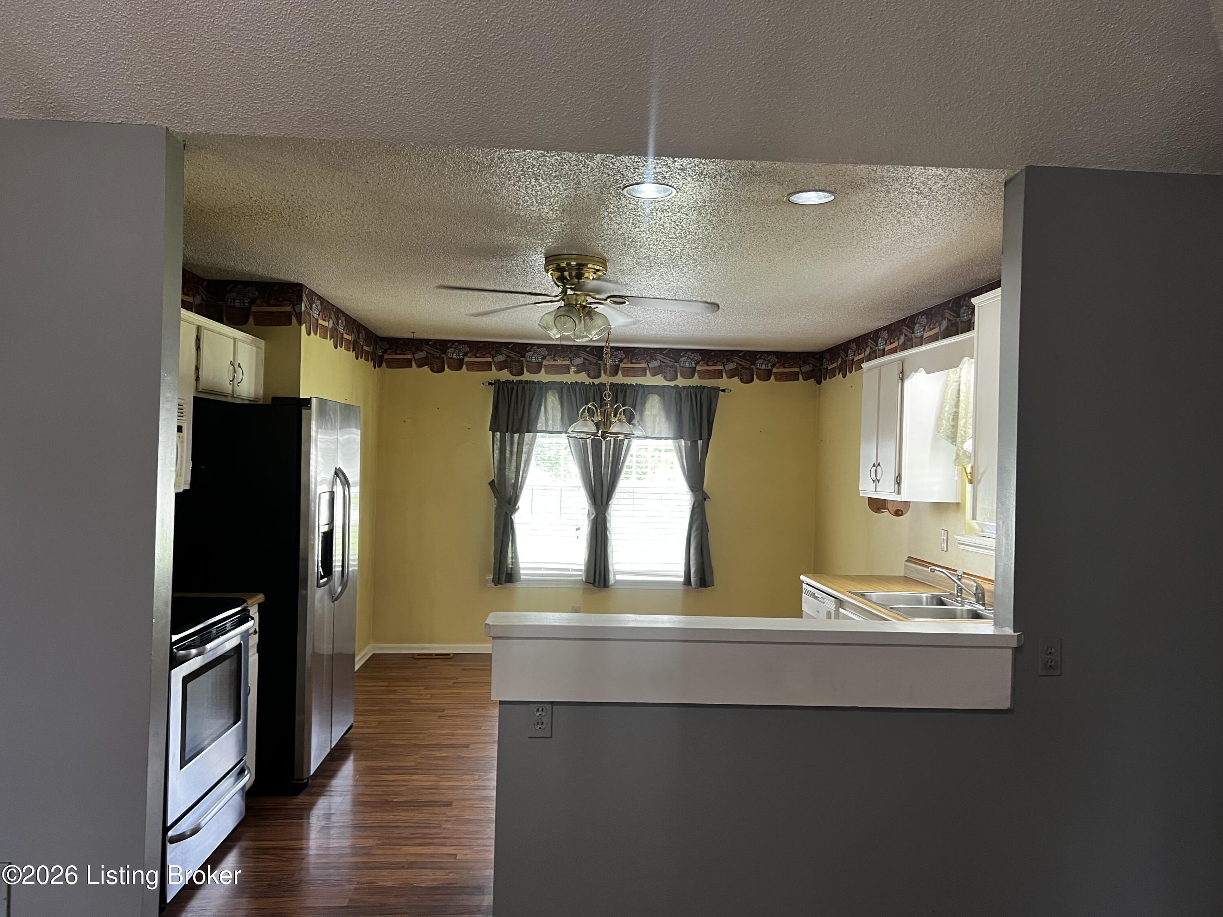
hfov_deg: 67.3
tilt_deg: +0.1
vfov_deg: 53.1
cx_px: 612
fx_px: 919
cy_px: 458
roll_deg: -3.5
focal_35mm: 26
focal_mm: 5.7
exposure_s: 1/60
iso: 160
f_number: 1.5
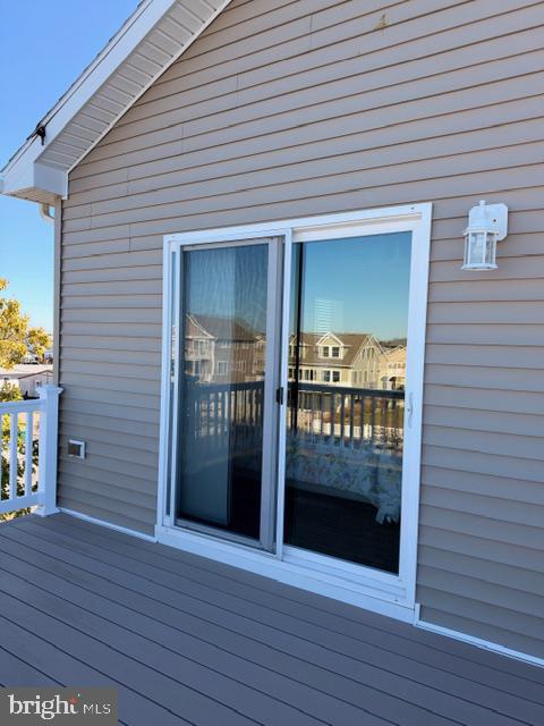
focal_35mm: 24
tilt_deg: -1.2
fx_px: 503
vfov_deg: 71.6
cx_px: 272
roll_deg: -1.2
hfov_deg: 56.8
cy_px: 363
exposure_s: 1/1377
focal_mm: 6.93
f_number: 1.8
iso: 80
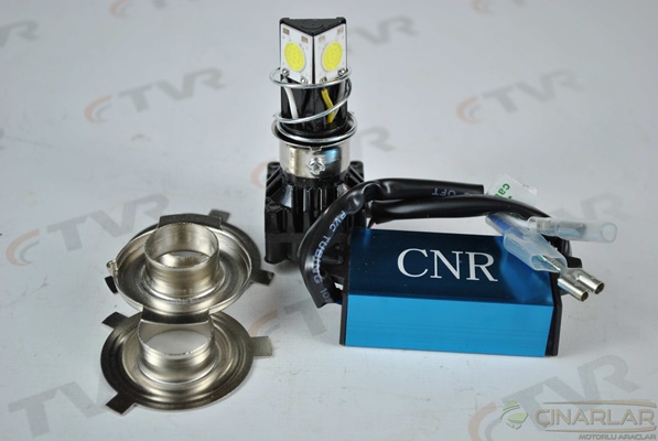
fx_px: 1318
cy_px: 220
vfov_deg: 19.0
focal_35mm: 72
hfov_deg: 28.0
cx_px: 329
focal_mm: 48
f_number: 5.3
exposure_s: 1/40
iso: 200
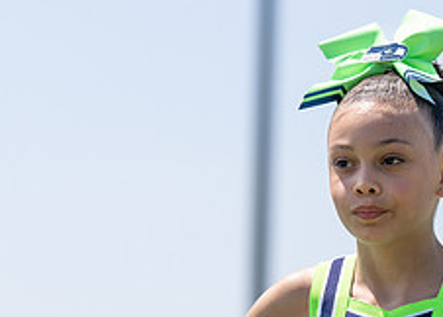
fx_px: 4245
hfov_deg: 6.0
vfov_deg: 4.3
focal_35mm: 337
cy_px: 329
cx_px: 404
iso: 100
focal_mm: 110
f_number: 2.8
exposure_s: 1/1600
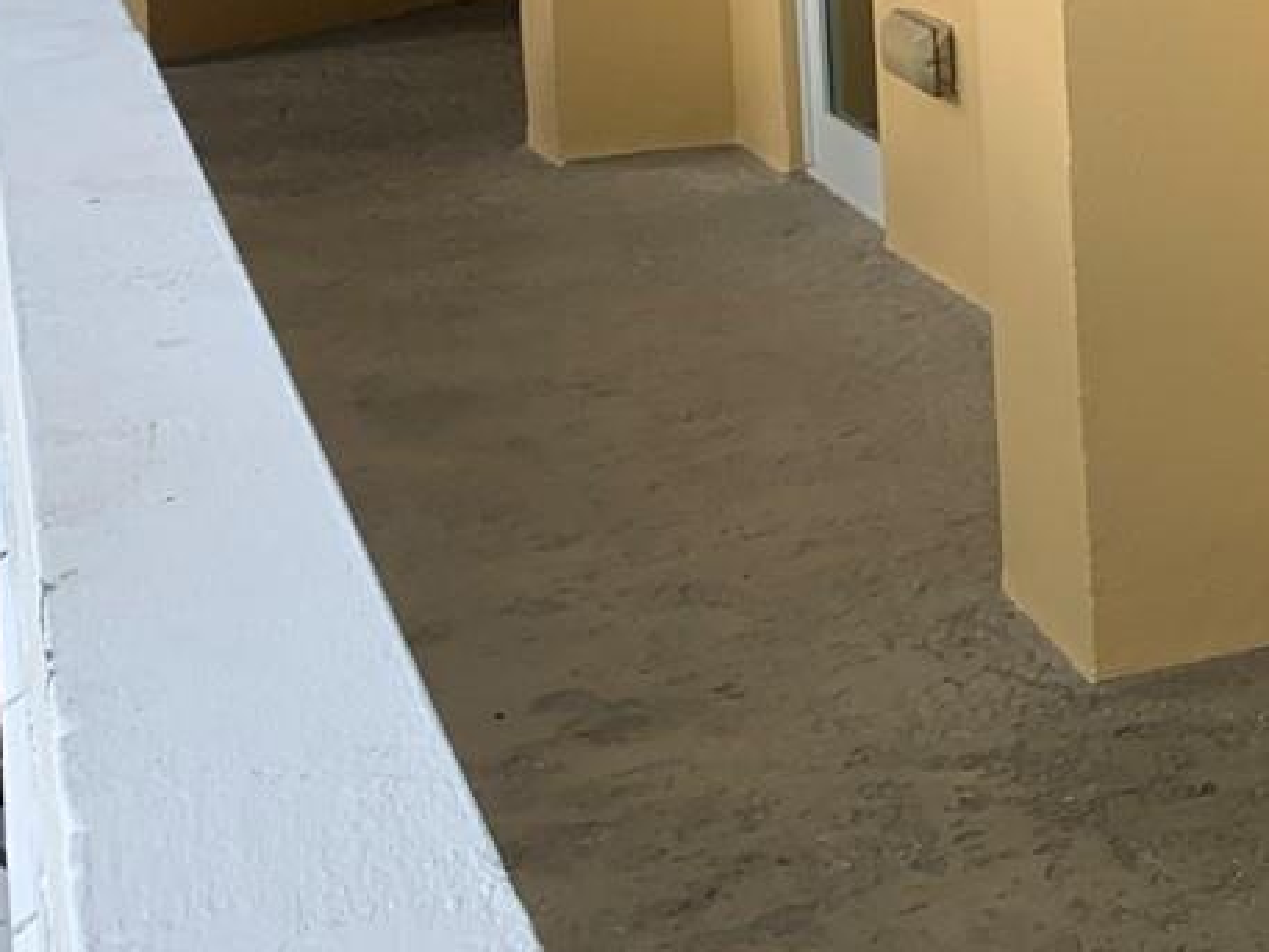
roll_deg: +2.1
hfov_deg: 19.5
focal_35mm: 91
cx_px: 1744
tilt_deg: -4.5
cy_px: -269
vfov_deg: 15.5
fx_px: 3337
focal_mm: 4.25
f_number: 1.8
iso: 25
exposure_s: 1/356
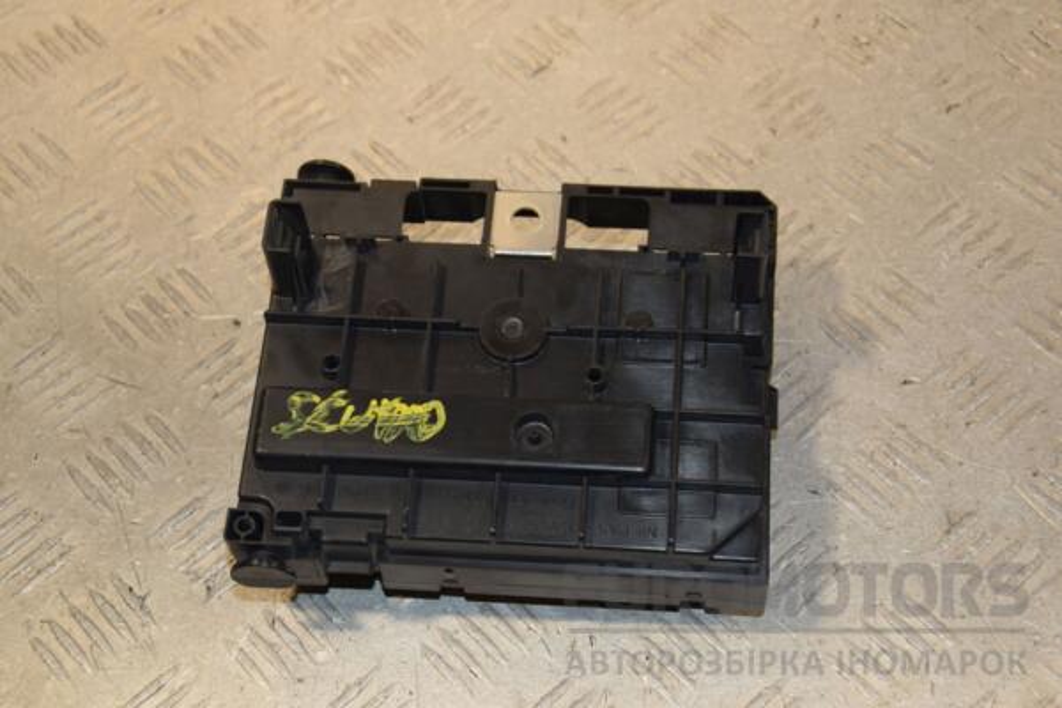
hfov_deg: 29.9
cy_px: 354
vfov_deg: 20.2
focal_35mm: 68
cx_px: 531
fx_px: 1991
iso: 800
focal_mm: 45
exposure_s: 1/200
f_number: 5.6
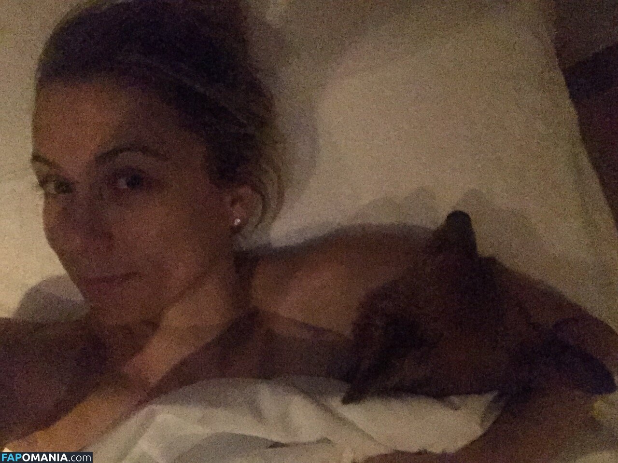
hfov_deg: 58.4
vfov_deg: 45.4
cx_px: 309
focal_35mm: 31
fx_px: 553
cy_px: 232
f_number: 2.2
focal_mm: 2.65
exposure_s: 1/15
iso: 2000
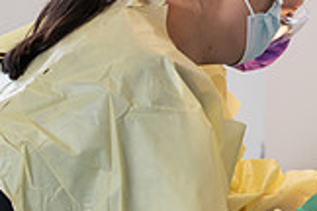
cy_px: 97
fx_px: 2201
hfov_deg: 8.1
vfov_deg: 5.5
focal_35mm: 250
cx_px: 427
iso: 250
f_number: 3.5
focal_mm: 70
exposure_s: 1/200
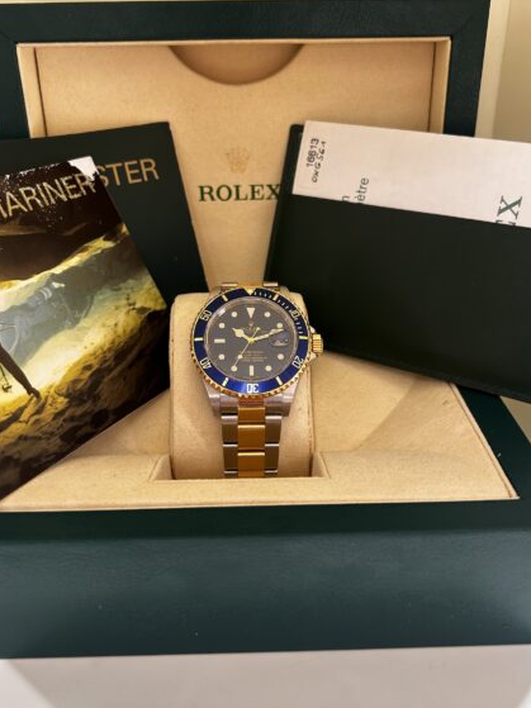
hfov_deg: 45.4
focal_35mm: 31
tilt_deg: -25.0
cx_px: 271
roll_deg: +1.1
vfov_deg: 58.3
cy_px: 343
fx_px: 634
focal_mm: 5.7
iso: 100
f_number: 1.5
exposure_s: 1/50
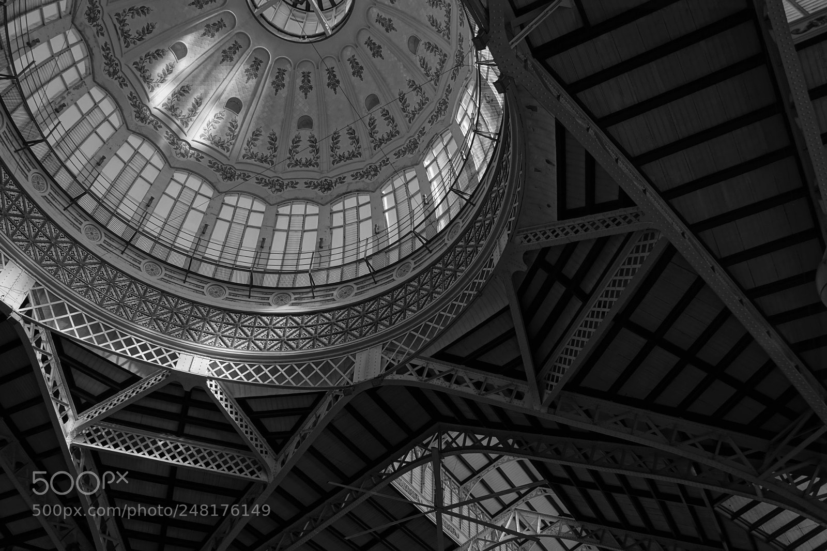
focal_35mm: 27
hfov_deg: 67.4
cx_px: 414
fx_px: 620
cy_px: 276
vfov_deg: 47.9
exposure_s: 1/100
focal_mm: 18
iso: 100
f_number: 7.1
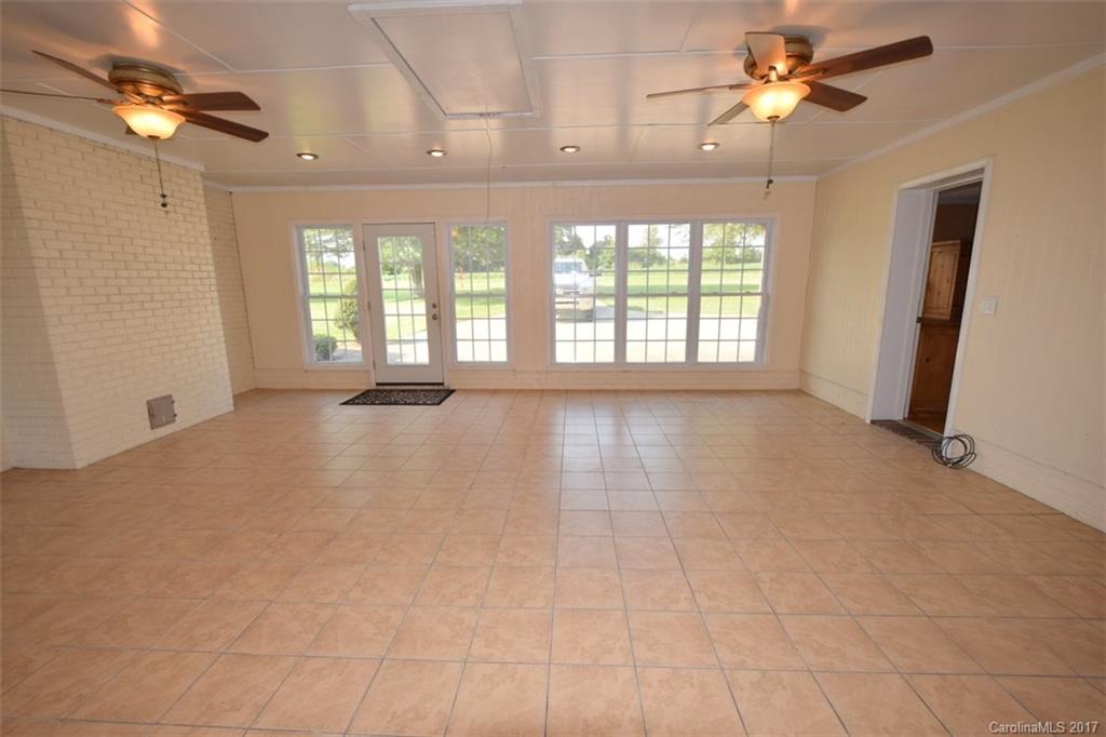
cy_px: 368
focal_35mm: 15
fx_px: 461
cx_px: 553
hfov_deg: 100.4
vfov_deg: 77.3
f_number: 4
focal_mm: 10
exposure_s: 1/60
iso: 100
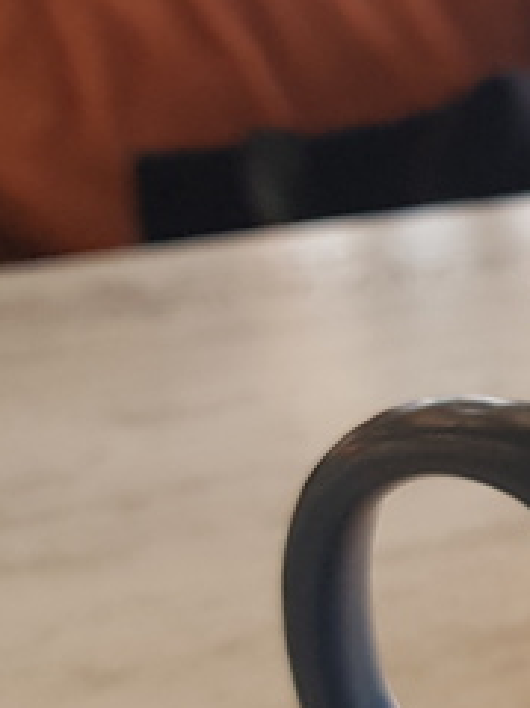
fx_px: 2043
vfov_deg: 19.3
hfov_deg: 13.1
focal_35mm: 100
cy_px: 619
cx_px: 1013
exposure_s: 1/50
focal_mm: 4.2
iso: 200
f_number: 1.7
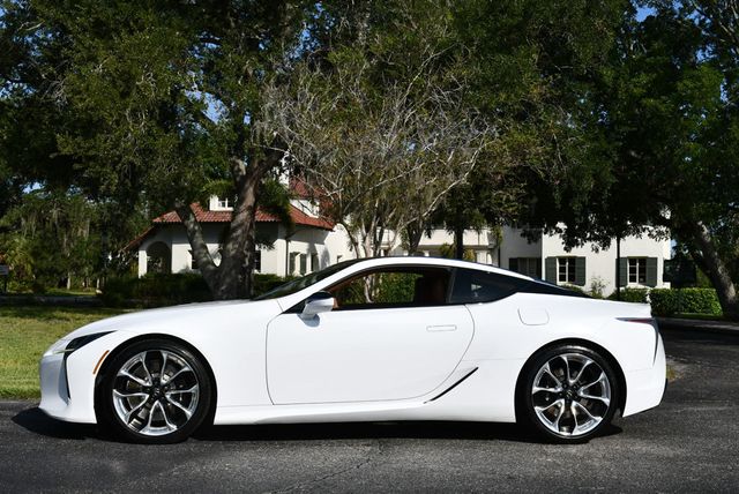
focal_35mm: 48
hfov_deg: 41.1
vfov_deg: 28.1
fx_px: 986
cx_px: 370
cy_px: 247
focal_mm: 24
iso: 100
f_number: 9
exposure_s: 1/320
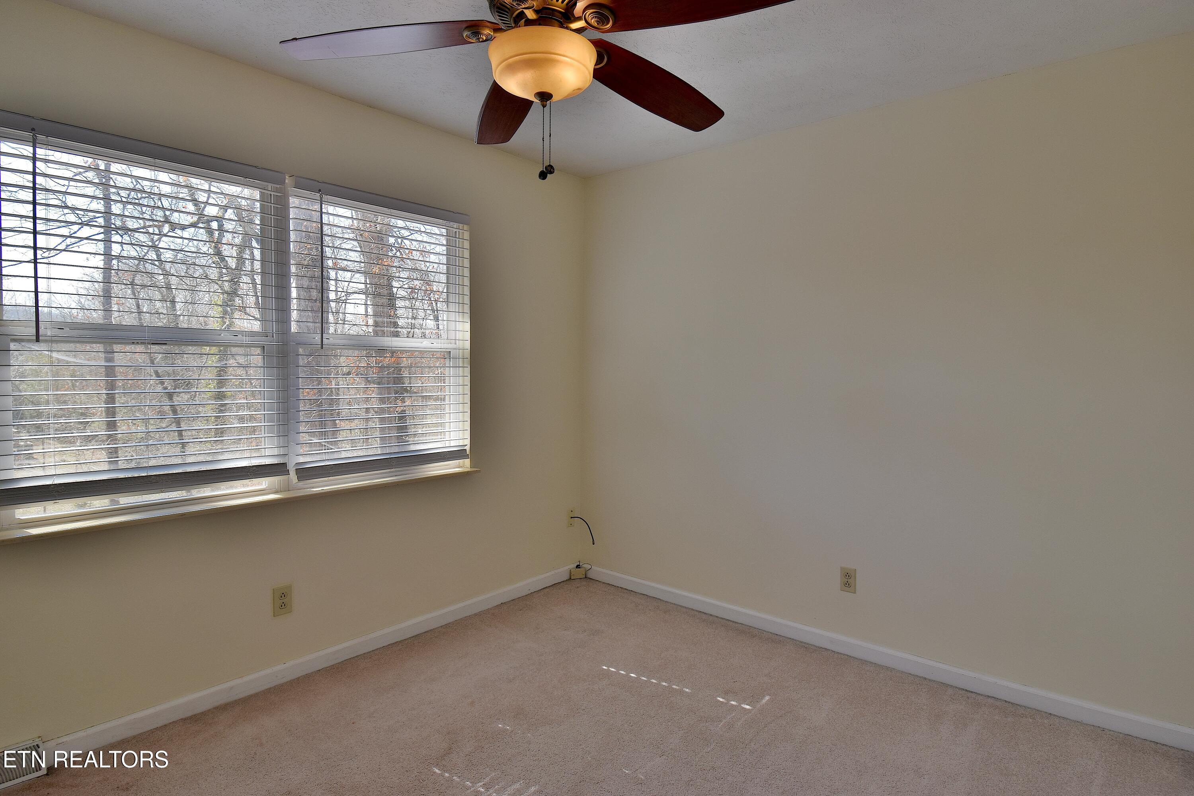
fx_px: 647
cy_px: 398
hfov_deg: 85.4
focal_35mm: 20
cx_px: 597
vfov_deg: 63.2
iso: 400
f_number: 8
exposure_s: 1/80
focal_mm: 13
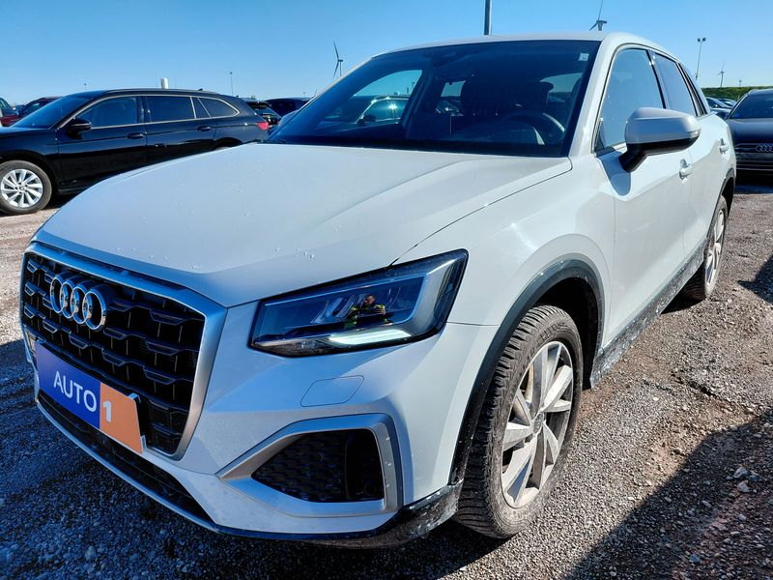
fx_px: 558
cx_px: 386
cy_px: 290
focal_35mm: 25
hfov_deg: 69.4
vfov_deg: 54.9
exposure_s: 1/2153
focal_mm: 4.69
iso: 50
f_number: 1.8
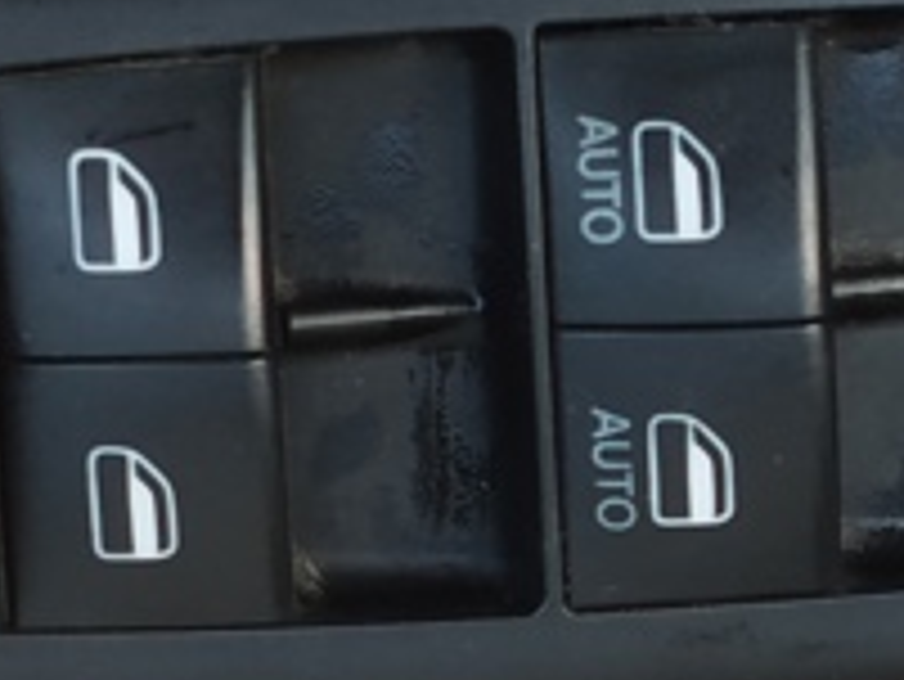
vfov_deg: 9.7
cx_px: 652
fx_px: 3998
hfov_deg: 12.9
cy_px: 387
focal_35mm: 153
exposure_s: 1/50
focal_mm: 5.31
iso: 125
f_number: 1.7
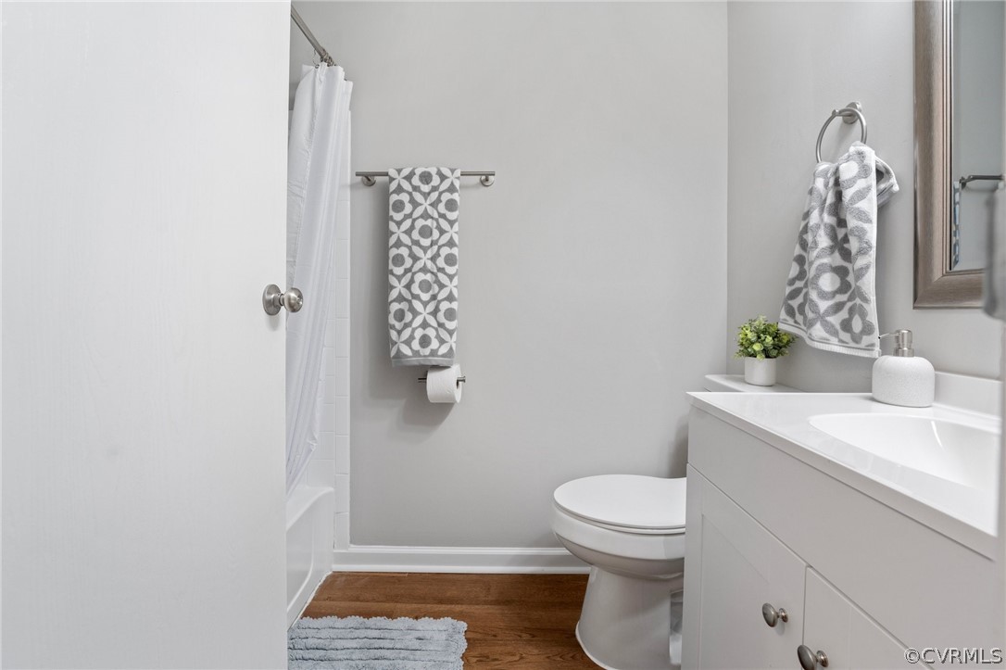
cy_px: 335
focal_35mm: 15
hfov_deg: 99.7
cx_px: 503
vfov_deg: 76.5
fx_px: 425
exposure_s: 1/25
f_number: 7.1
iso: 1000
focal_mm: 15.2
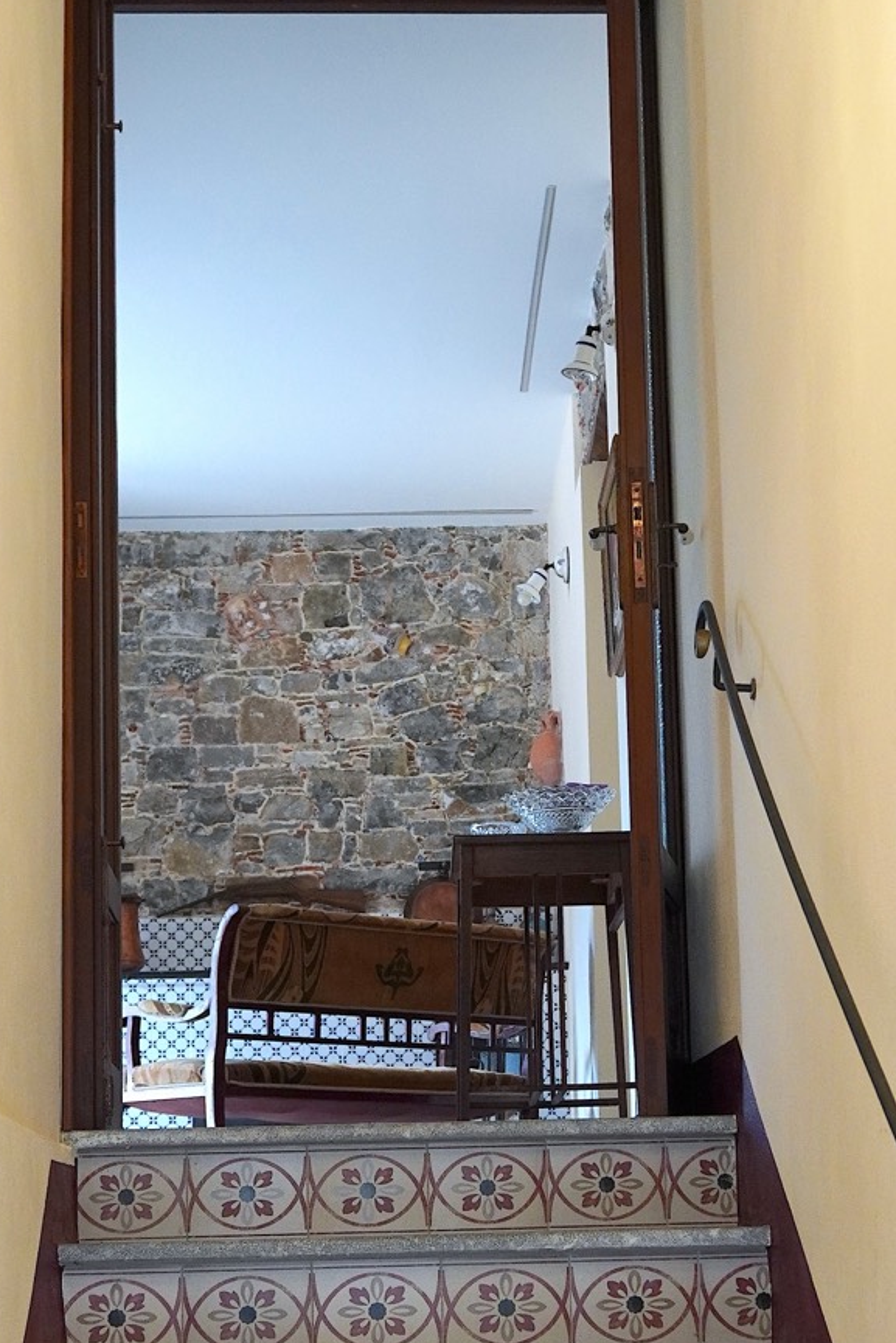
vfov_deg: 25.9
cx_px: 511
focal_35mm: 78
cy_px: 857
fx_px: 2912
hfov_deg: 17.5
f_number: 4
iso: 800
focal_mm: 25
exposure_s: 1/200
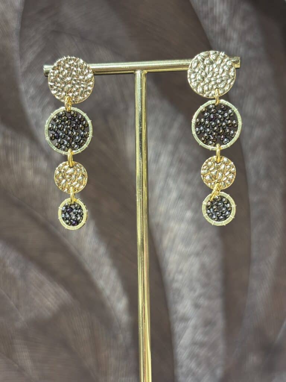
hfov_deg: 28.0
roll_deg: -0.1
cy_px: 191
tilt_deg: +0.6
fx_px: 573
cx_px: 143
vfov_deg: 36.8
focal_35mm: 52
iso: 80
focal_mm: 5.96
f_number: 1.6
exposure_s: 1/50
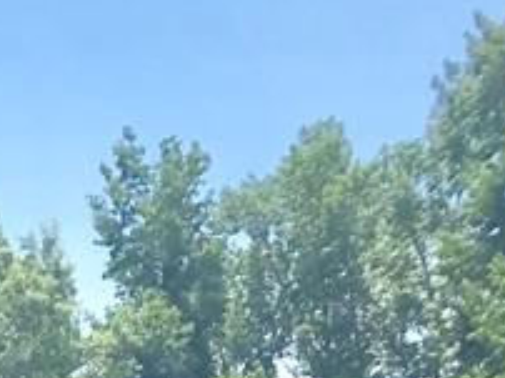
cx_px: -538
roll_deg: +0.5
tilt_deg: +4.8
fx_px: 2069
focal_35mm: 142
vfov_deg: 9.6
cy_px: 816
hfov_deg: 12.2
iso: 20
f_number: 1.8
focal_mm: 3.99
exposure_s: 1/2336
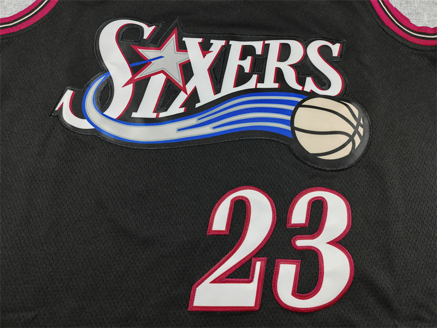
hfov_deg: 69.4
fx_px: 316
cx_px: 218
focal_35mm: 25
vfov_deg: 54.9
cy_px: 164
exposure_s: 1/100
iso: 80
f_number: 1.9
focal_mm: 5.3
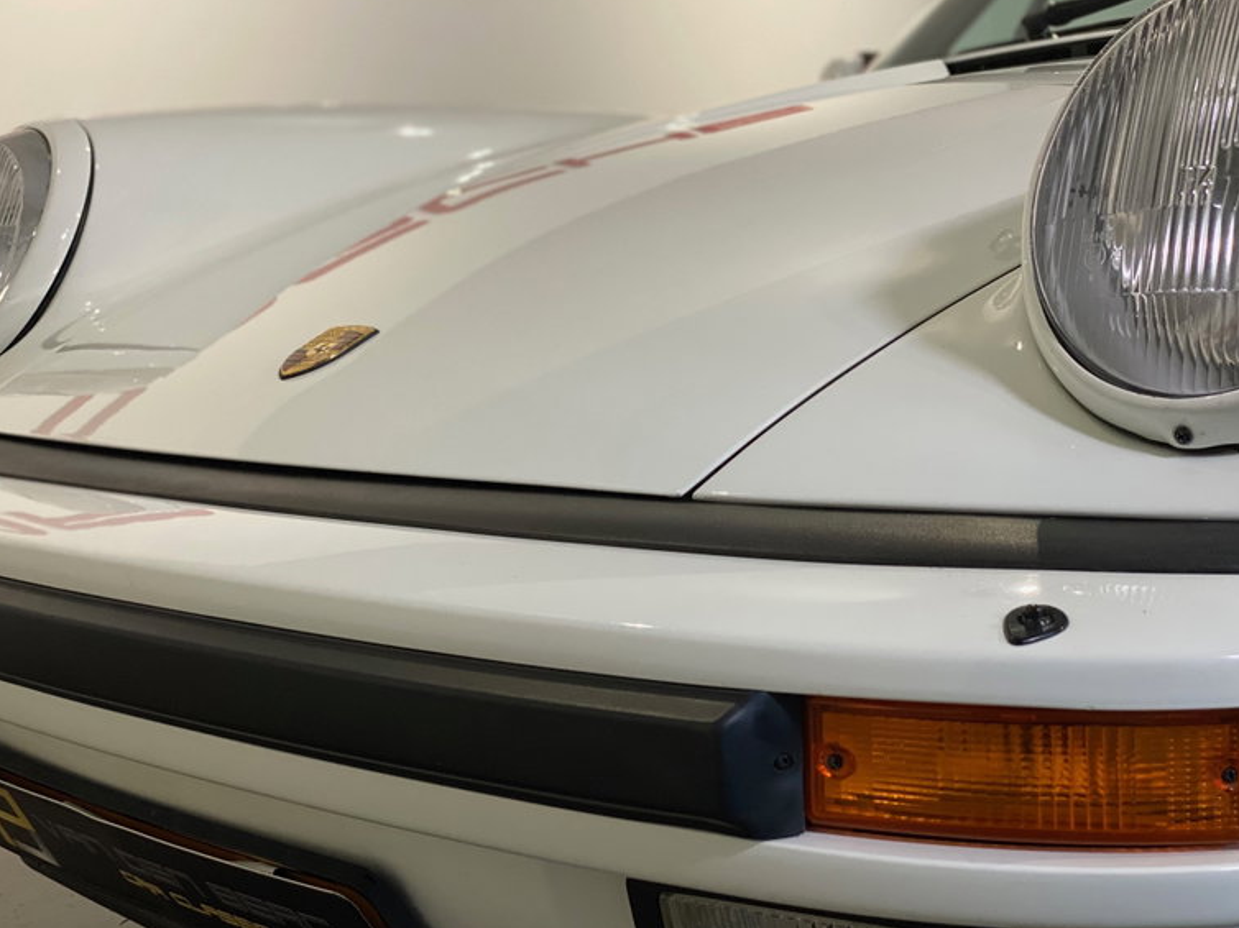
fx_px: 1896
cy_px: 462
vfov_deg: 27.5
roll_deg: +0.7
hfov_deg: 36.2
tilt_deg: -4.3
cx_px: 616
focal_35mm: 53
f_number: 2
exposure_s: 1/70
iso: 250
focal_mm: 6
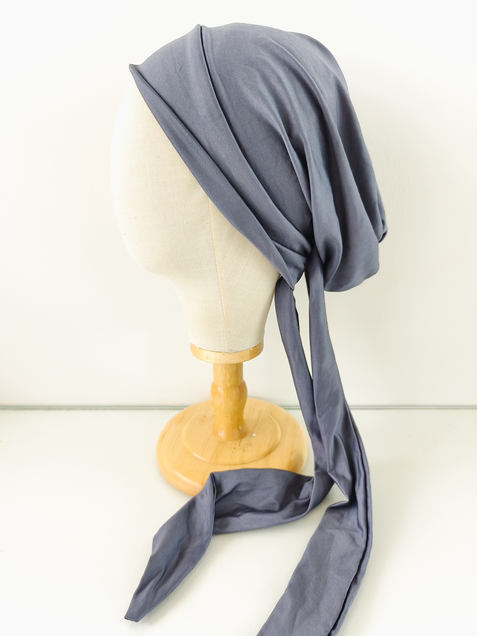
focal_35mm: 23
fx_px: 423
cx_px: 238
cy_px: 318
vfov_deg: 73.9
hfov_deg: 58.9
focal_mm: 6.14
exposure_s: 1/60
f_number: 1.65
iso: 100
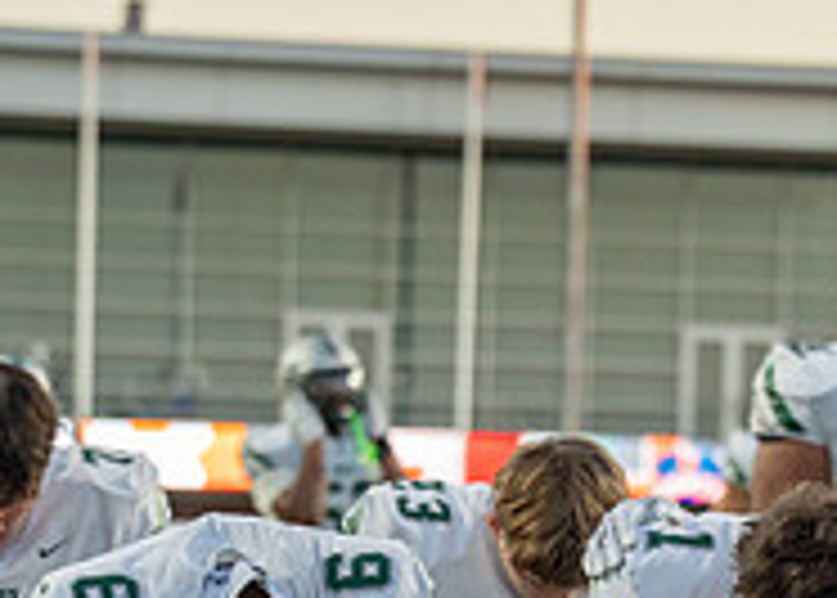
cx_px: 520
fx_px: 6587
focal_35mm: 277
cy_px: 750
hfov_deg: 7.3
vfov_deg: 5.2
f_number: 2.8
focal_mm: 70
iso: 800
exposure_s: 1/1000
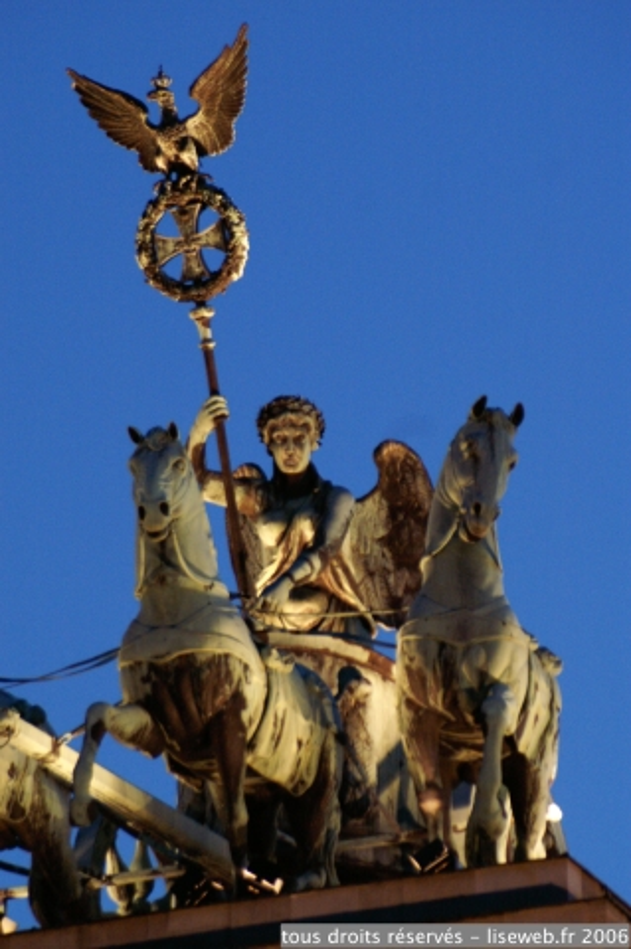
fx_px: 7904
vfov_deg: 6.9
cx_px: 316
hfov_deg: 4.6
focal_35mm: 300
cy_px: 474
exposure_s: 1/40
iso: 1600
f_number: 5.6
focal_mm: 200
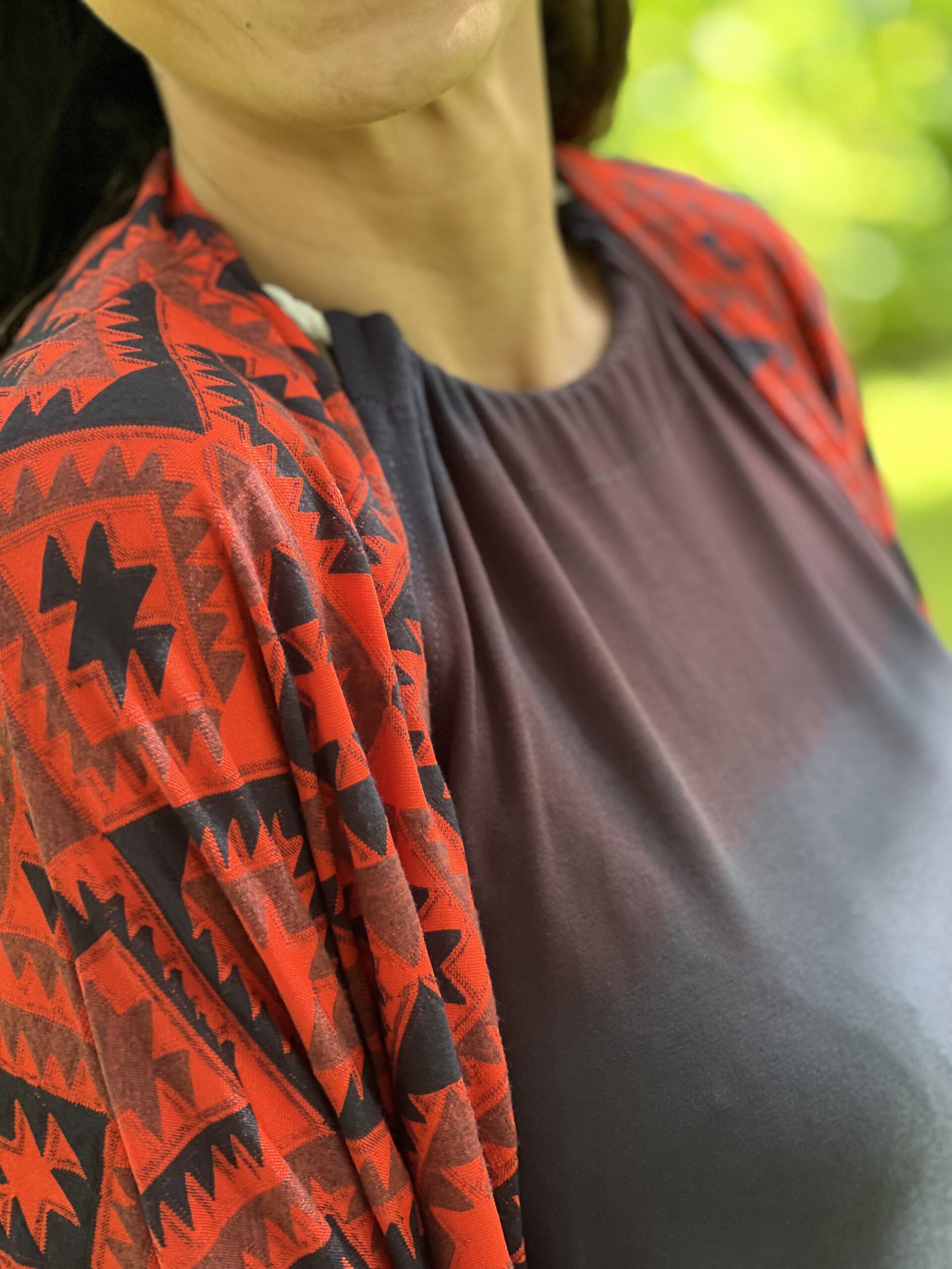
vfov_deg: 25.3
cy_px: 634
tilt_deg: -16.4
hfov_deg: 19.1
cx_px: 476
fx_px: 2824
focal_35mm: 77
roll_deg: +1.4
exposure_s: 1/121
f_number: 2.8
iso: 200
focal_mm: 9
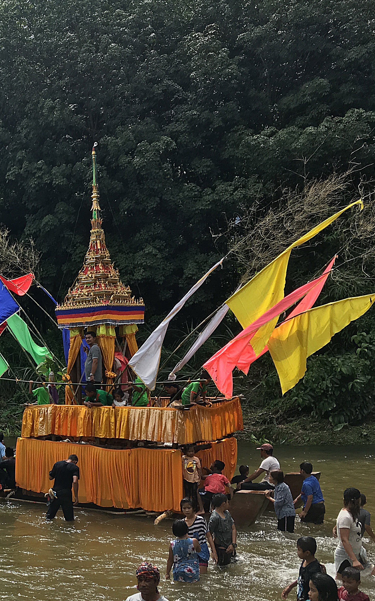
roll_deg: +0.9
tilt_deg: -0.4
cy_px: 371
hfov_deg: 22.7
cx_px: -105
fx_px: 834
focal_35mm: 51
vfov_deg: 39.3
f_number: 2.2
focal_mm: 4.15
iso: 25
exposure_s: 1/1709
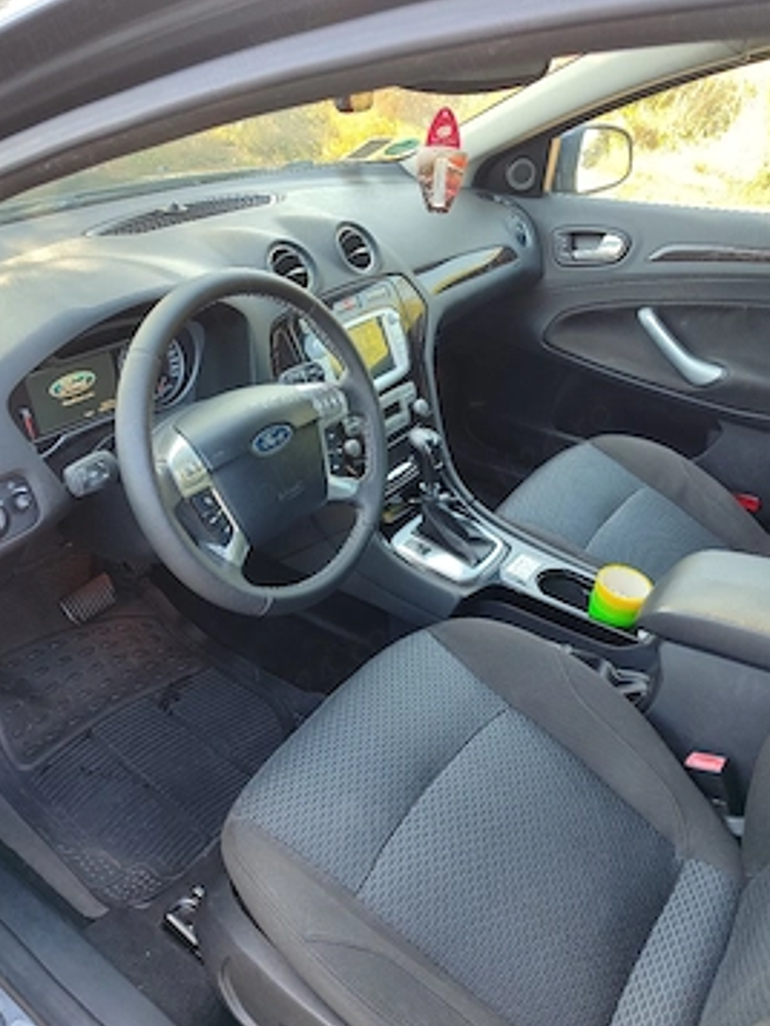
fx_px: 830
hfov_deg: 49.7
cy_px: 506
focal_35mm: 28
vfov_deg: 63.4
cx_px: 353
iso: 89
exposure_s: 1/50
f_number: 1.89
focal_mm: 5.95
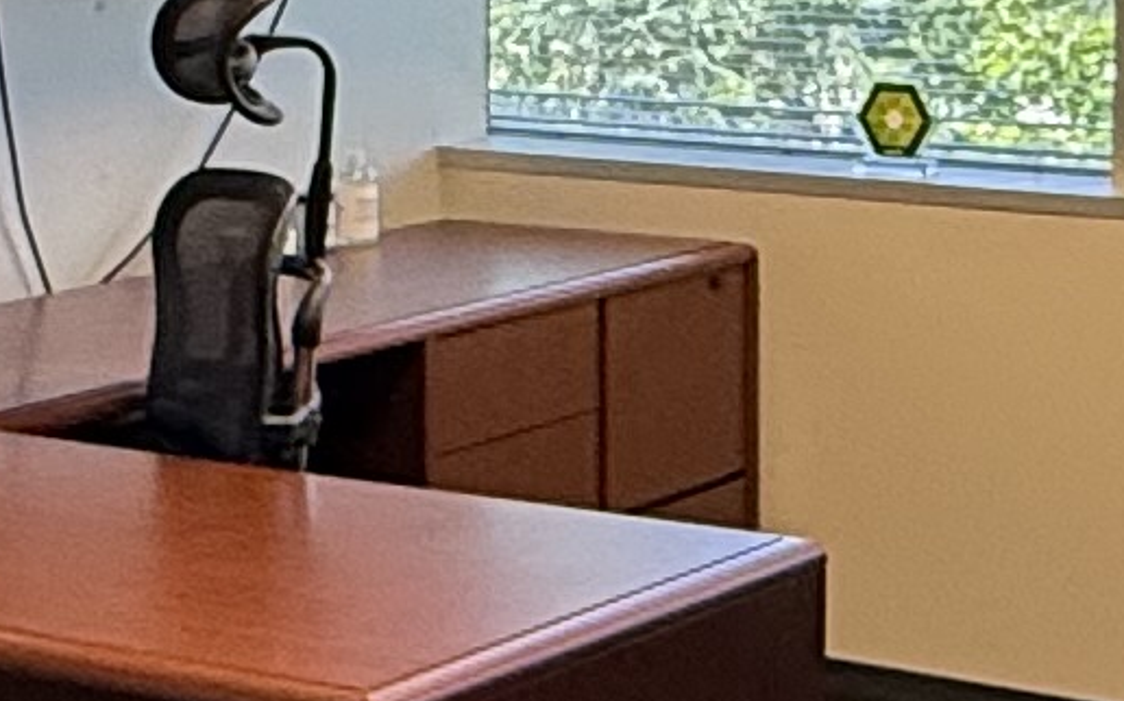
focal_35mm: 116
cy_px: 176
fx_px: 3552
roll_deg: +0.1
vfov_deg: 11.3
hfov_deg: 18.0
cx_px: 460
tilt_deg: -6.1
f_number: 2.2
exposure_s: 1/120
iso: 200
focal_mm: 2.22
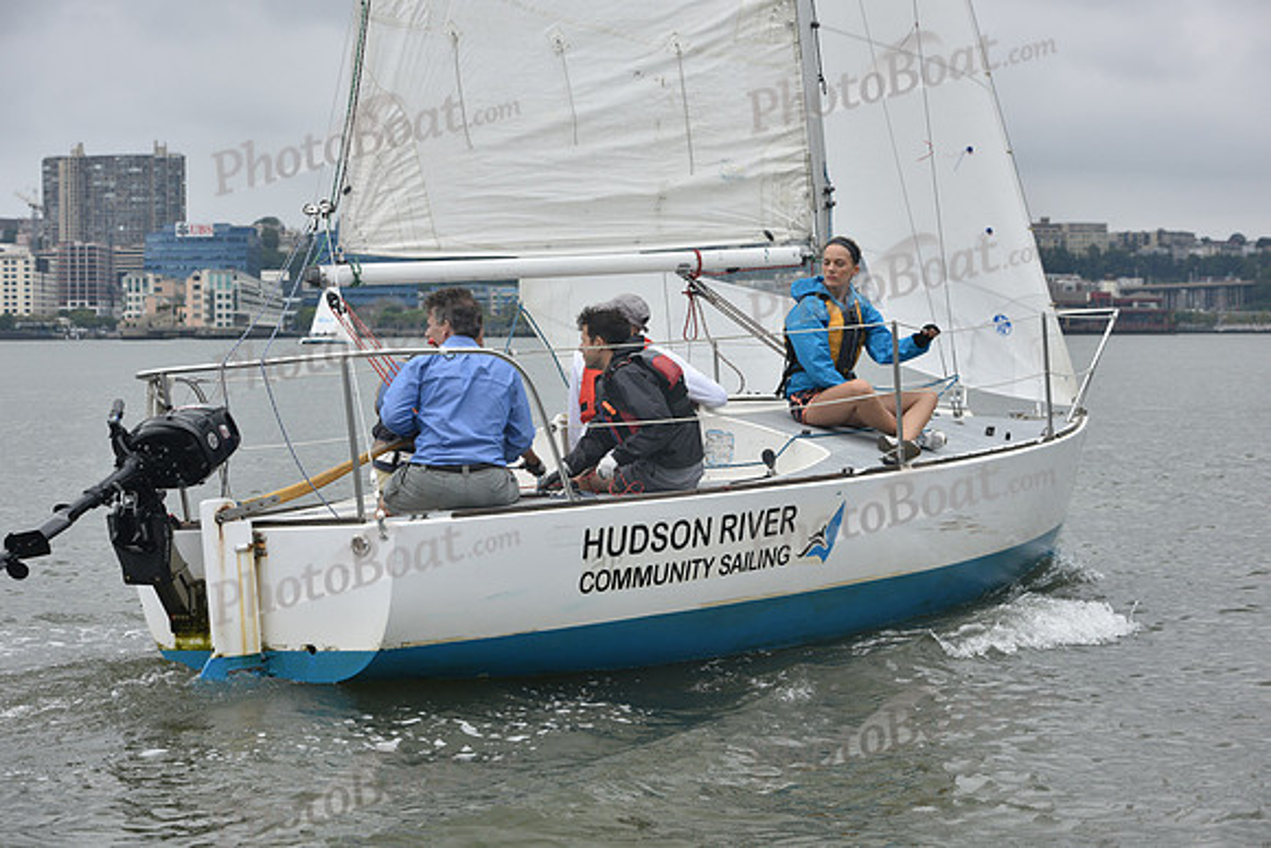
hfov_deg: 28.8
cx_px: 636
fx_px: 2472
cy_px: 424
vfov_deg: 19.5
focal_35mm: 70
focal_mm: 70
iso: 400
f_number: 7.1
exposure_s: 1/800
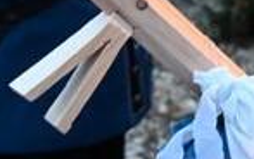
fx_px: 1143
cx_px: 522
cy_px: -3
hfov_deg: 11.4
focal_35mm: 165
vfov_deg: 7.9
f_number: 2.8
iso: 1250
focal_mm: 24
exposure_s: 1/20
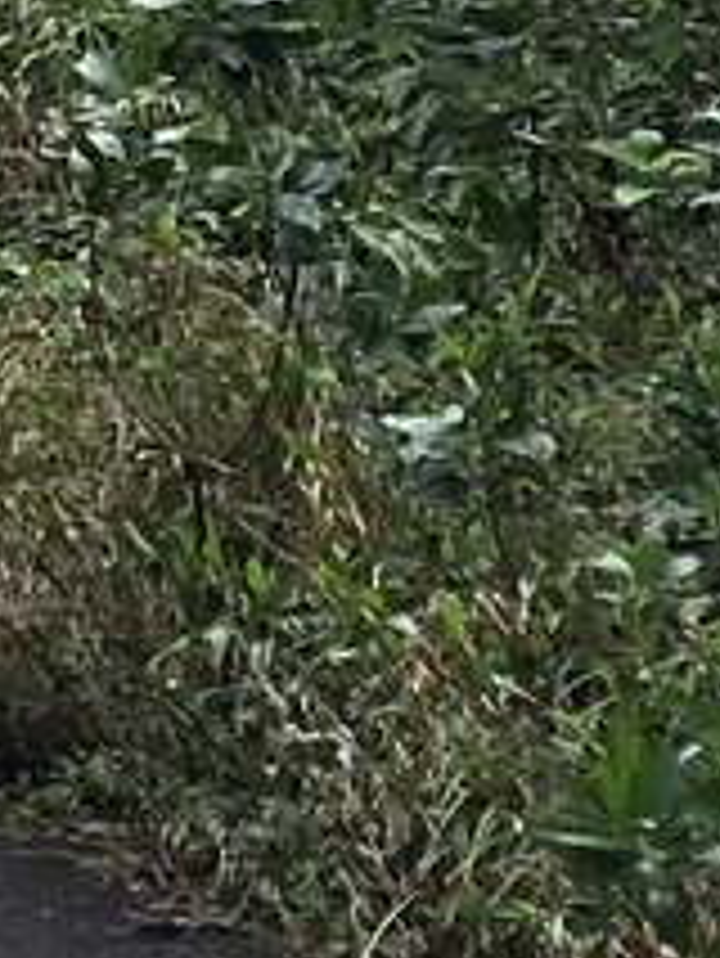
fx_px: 10805
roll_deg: +0.0
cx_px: -1444
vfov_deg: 4.8
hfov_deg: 3.7
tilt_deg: -2.6
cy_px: -2172
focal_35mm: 390
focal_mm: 6
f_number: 2.4
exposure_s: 1/198
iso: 16
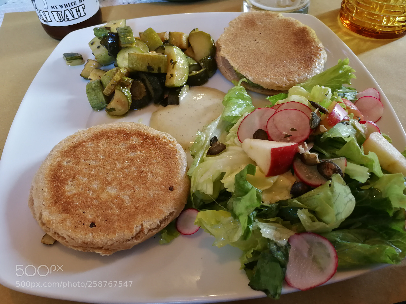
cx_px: 203
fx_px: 317
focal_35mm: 27
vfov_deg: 51.4
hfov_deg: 65.3
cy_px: 152
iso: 250
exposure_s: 1/33.3
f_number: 2.2
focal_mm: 3.95
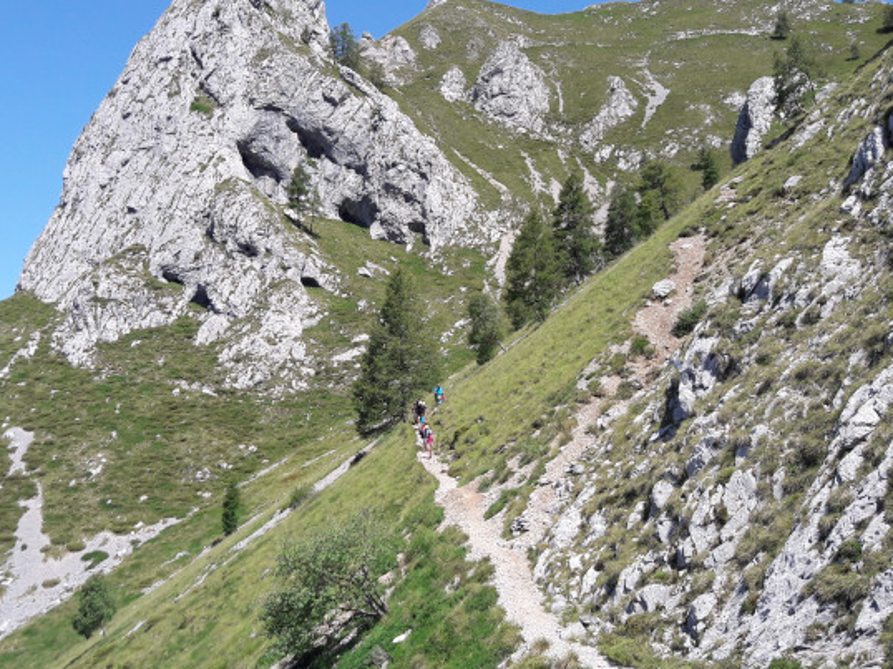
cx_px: 433
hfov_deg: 46.8
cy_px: 320
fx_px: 1031
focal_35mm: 40
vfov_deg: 35.9
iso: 40
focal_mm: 3.7
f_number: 1.9
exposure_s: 1/1095
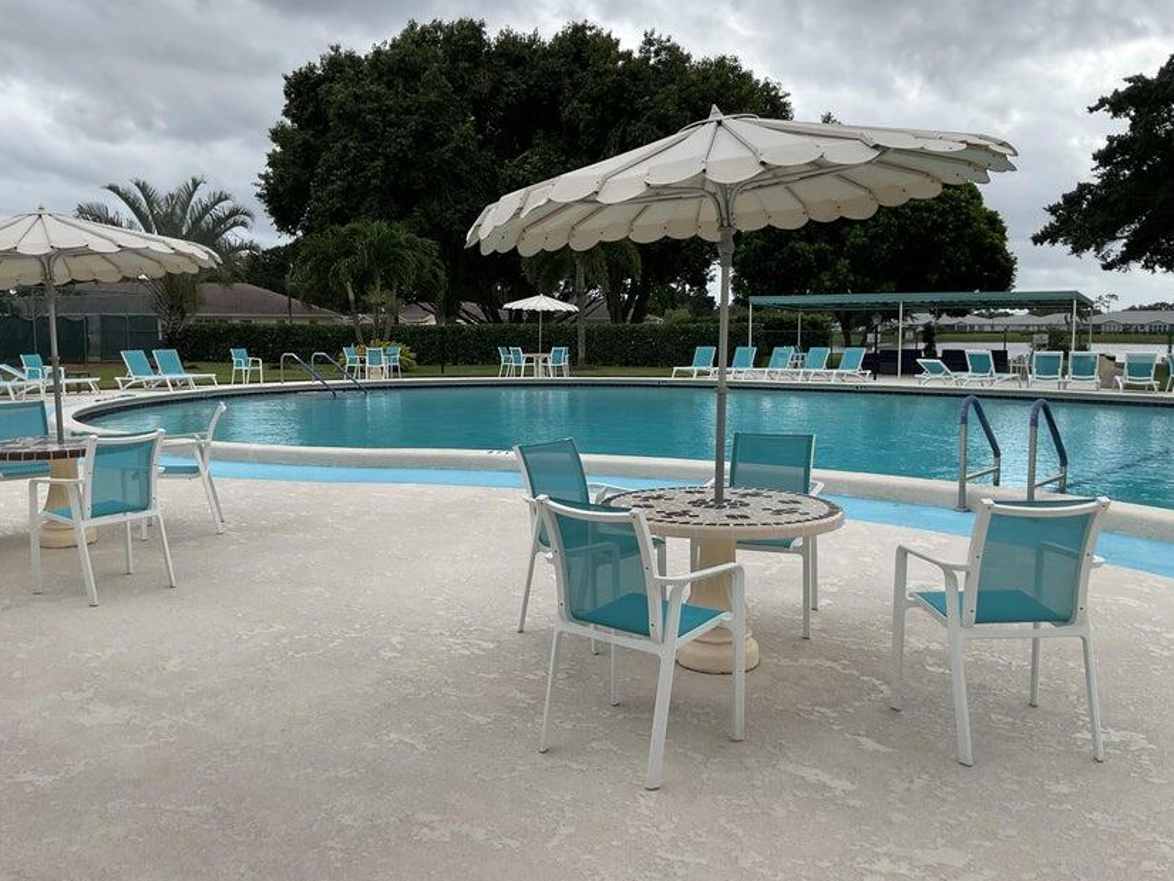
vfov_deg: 46.8
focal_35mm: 30
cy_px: 436
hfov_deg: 59.9
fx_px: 1018
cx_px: 570
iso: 16
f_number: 1.8
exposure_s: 1/1626
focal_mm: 3
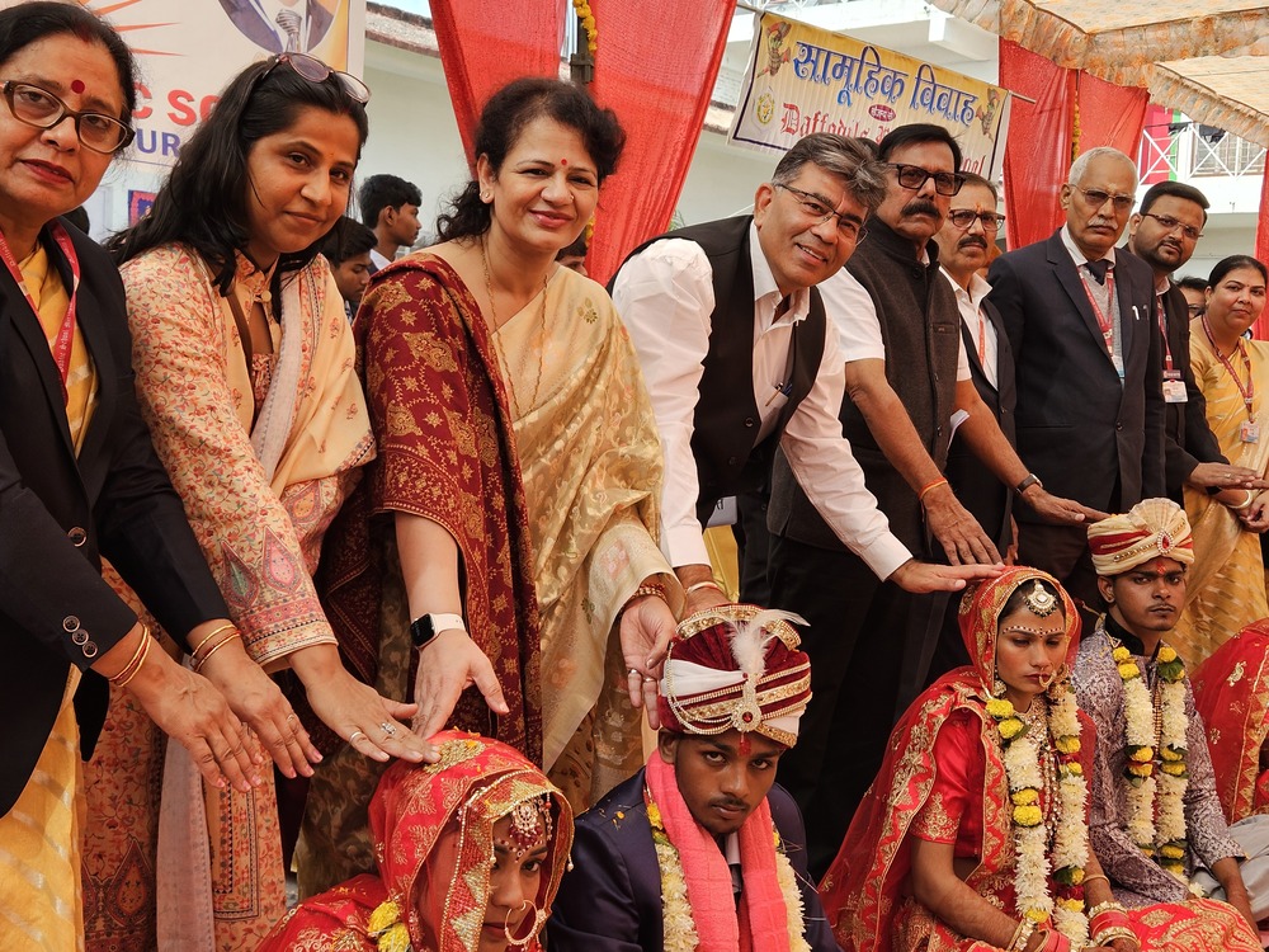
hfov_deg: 73.9
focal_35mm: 23
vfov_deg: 58.9
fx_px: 843
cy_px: 476
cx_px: 634
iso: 25
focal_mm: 5.4
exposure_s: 1/439
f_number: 1.8
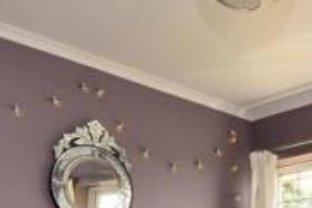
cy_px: 290
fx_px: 468
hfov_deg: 32.5
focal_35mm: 54
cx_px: 343
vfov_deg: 21.8
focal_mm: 10
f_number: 9
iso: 400
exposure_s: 1/160
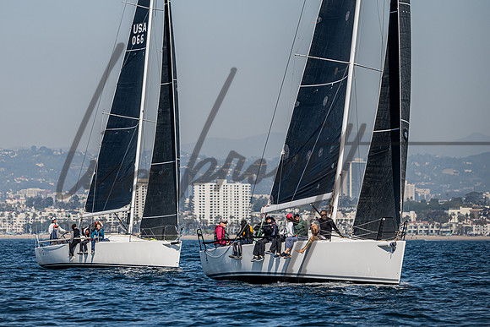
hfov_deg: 7.5
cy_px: 114
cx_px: 189
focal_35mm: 274
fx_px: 3733
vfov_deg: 5.0
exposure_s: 1/4000
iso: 400
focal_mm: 200
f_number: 5
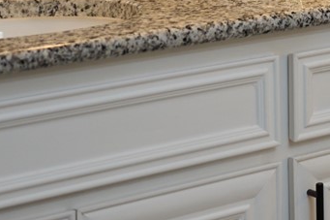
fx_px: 1402
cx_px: 676
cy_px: -147
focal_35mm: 153
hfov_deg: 11.9
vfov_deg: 8.7
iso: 320
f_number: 2.8
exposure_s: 1/125
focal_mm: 24
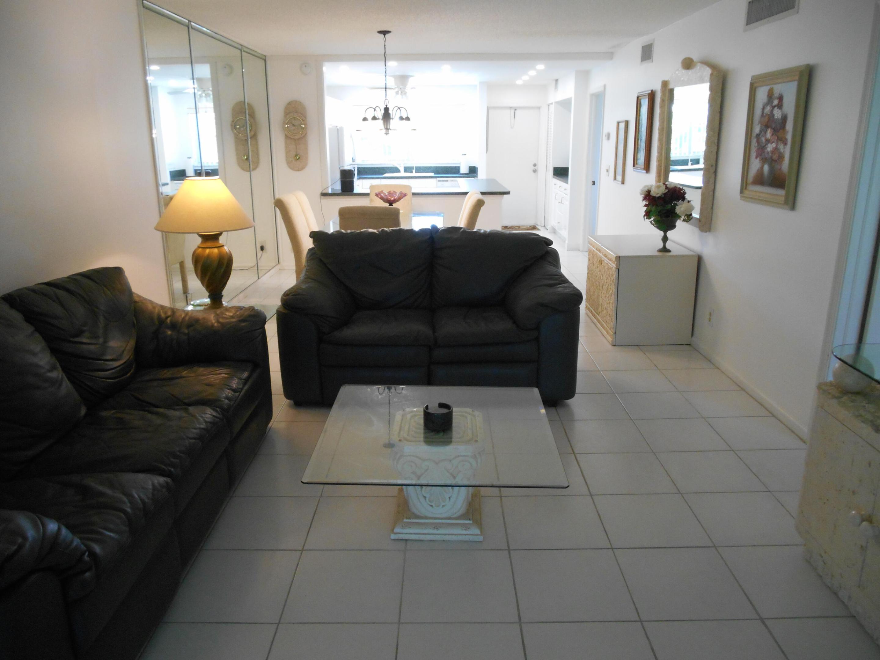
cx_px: 440
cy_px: 330
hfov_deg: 67.3
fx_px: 661
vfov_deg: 53.1
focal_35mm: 26
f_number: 3.4
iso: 280
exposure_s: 1/30
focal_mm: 4.7
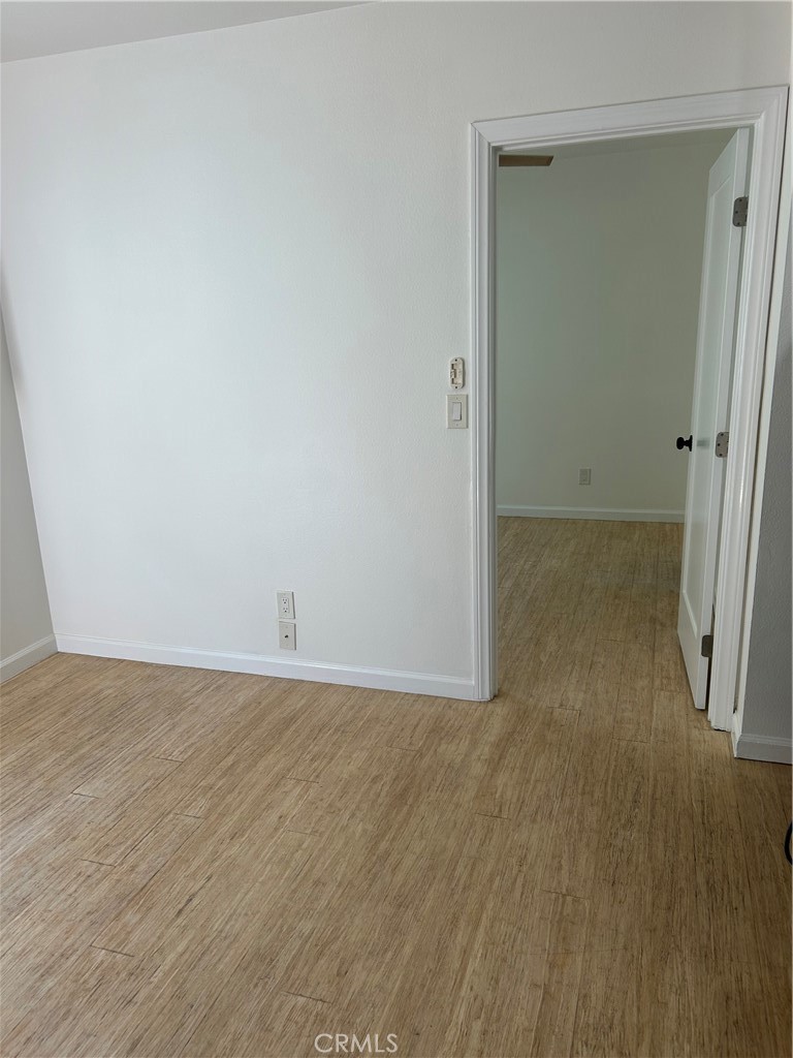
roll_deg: +0.6
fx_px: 794
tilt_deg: -16.5
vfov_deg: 67.3
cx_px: 396
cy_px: 529
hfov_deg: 53.1
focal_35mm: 26
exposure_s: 1/128
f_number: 1.5
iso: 32
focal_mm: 5.7
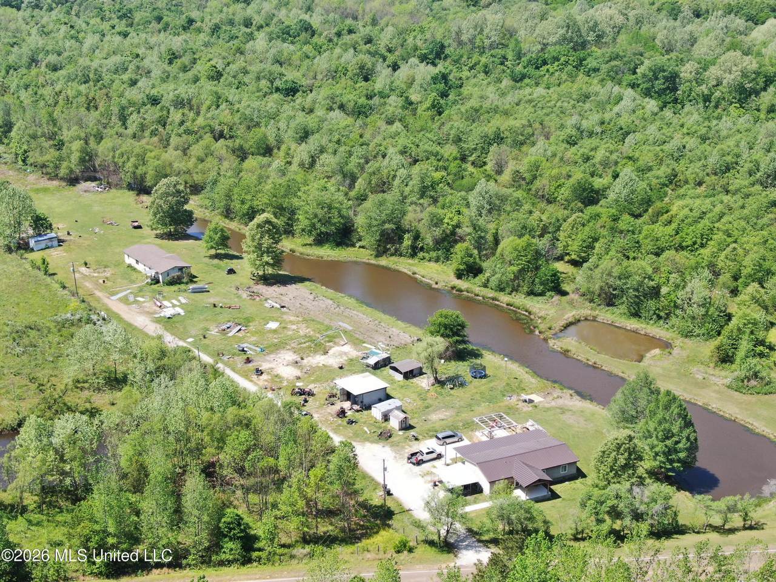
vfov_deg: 30.3
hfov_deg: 39.7
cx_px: 388
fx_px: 1076
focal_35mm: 48
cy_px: 291
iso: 100
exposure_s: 1/320
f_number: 3.8
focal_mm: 8.6
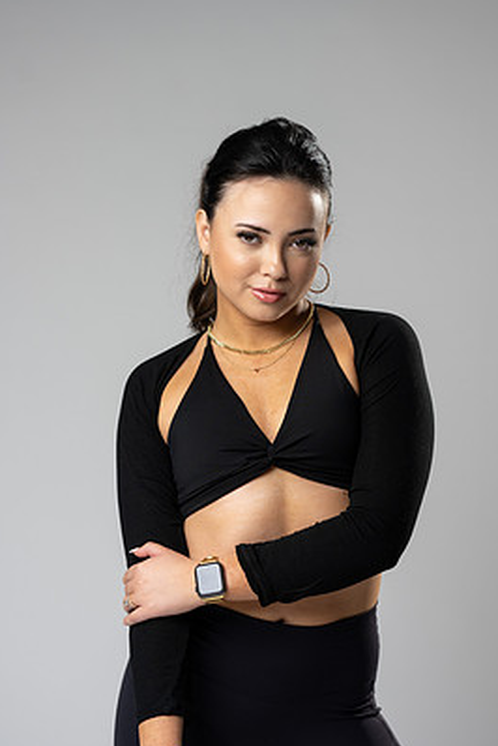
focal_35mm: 96
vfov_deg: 21.2
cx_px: 245
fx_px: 1988
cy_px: 410
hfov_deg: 14.3
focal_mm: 85
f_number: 2.8
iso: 200
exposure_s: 1/125
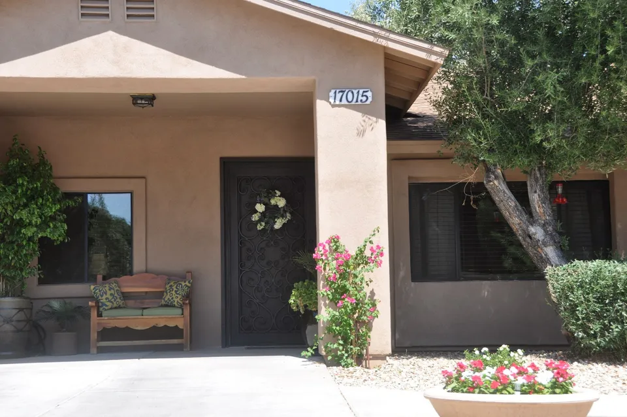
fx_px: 1096
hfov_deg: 31.9
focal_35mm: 63
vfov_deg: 21.5
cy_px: 208
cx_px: 314
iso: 200
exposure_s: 1/250
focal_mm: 42
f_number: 8
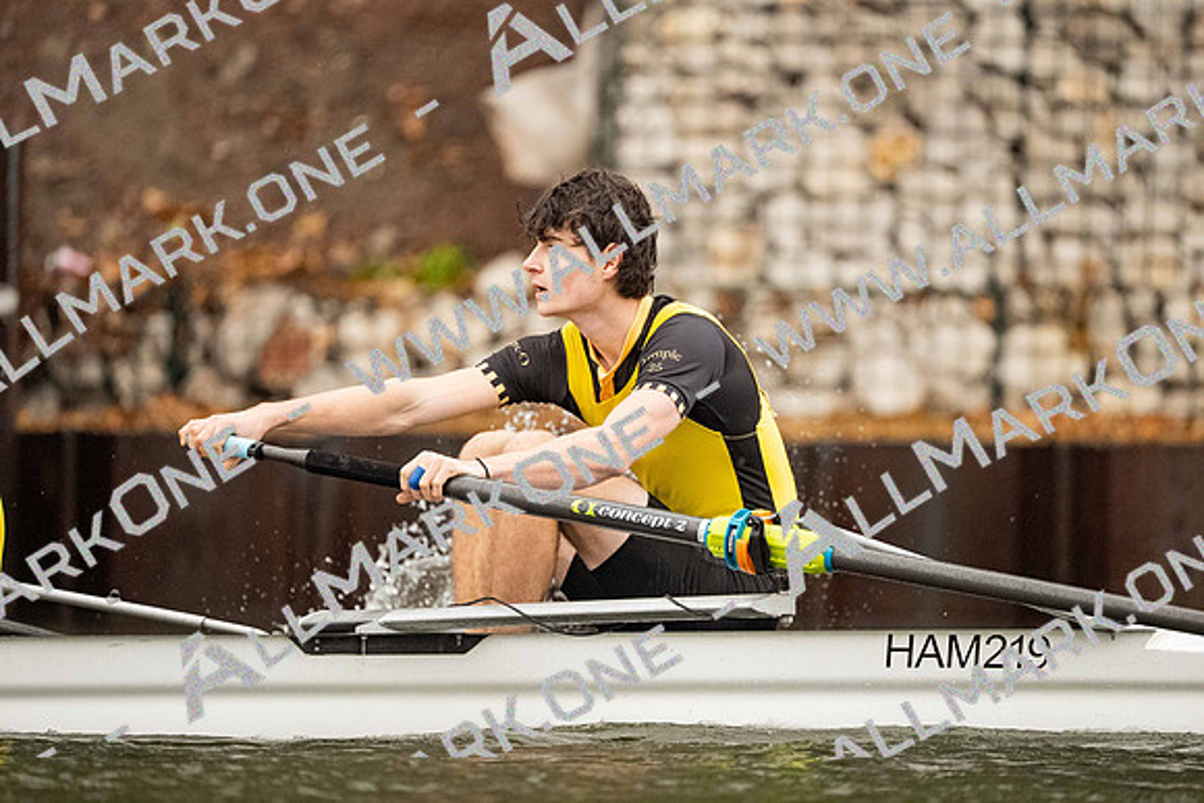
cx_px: 602
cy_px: 402
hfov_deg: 3.7
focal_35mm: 554
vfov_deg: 2.5
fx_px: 18548
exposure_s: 1/2000
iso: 2500
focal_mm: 554.5
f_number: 4
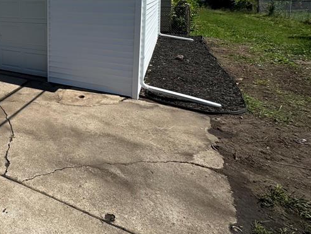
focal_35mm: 29
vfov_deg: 43.4
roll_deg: +0.4
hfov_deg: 50.3
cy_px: 16
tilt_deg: -3.8
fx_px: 261
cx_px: 2
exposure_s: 1/2494
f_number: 2.2
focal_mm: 2.22
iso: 50
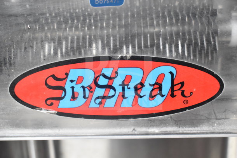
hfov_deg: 42.3
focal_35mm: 46
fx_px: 306
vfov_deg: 29.0
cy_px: 79
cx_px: 118
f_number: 4.2
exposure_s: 1/50
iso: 1600
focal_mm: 31
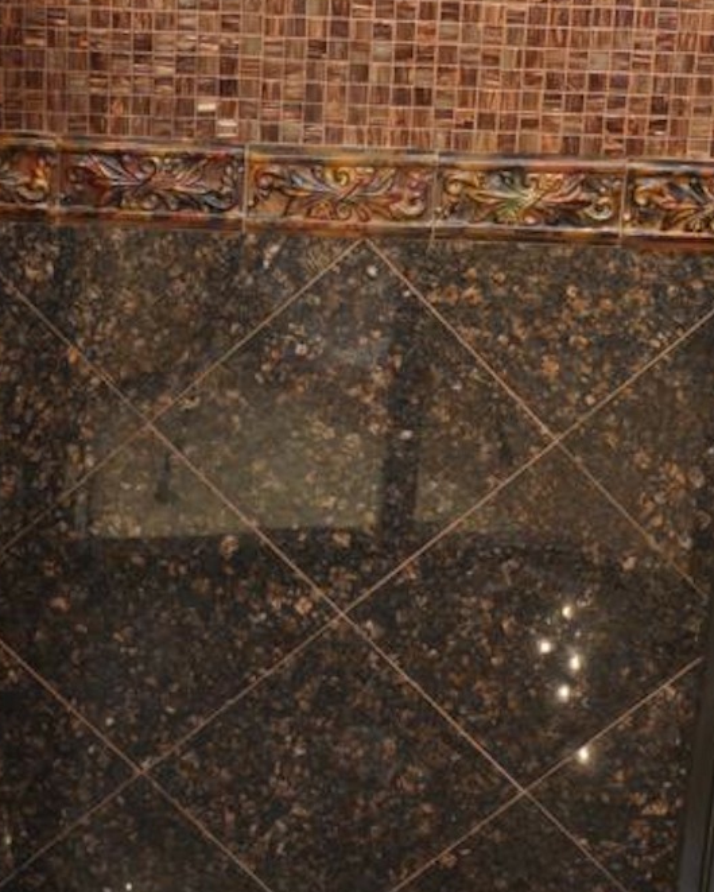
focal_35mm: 51
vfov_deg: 34.7
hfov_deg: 29.5
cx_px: 238
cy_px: 102
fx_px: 1347
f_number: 11
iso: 800
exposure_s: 2.5
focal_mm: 20
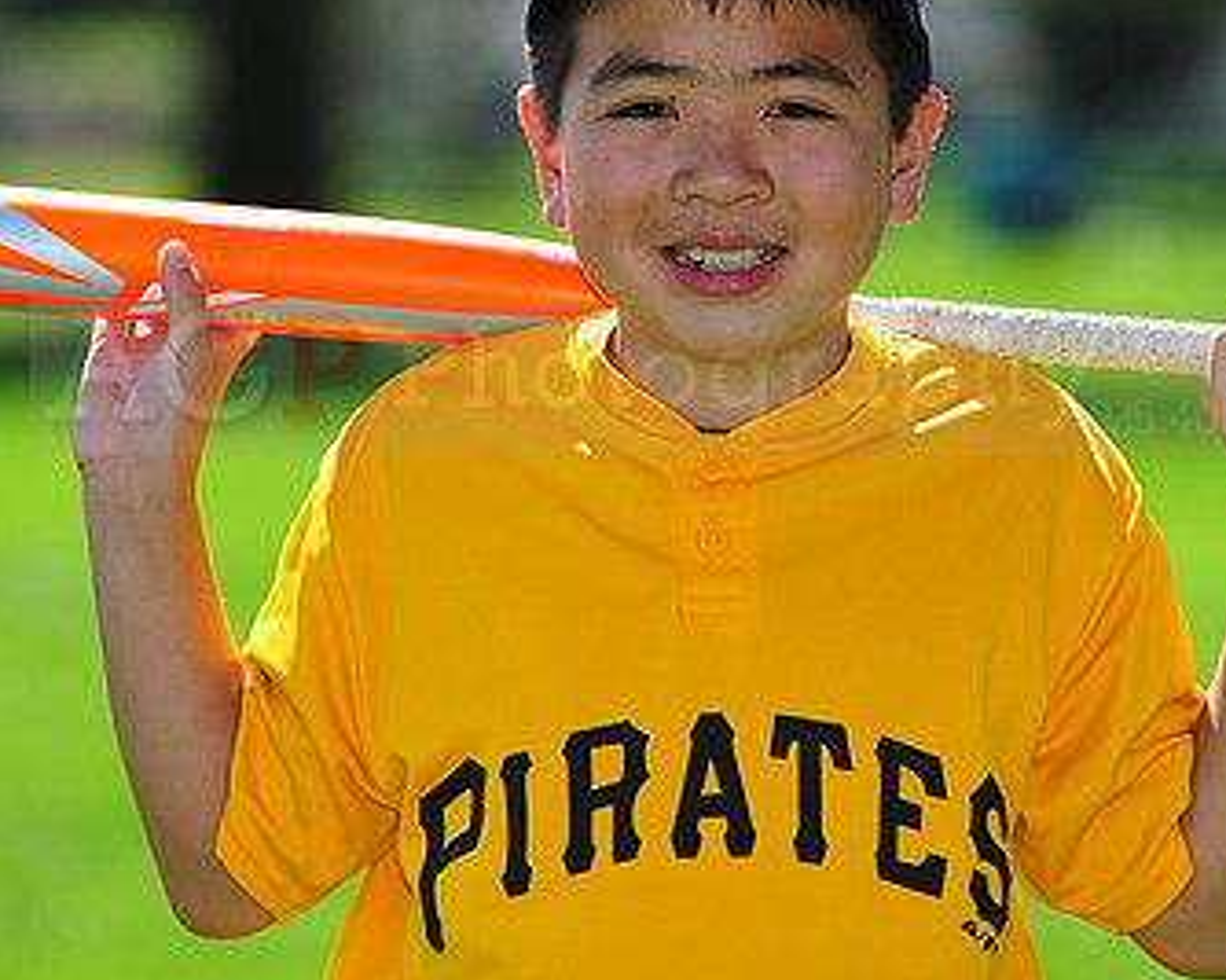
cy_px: 345
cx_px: 646
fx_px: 10338
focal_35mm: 285
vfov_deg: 5.4
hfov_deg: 6.8
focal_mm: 175
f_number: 4.5
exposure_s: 1/800
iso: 200
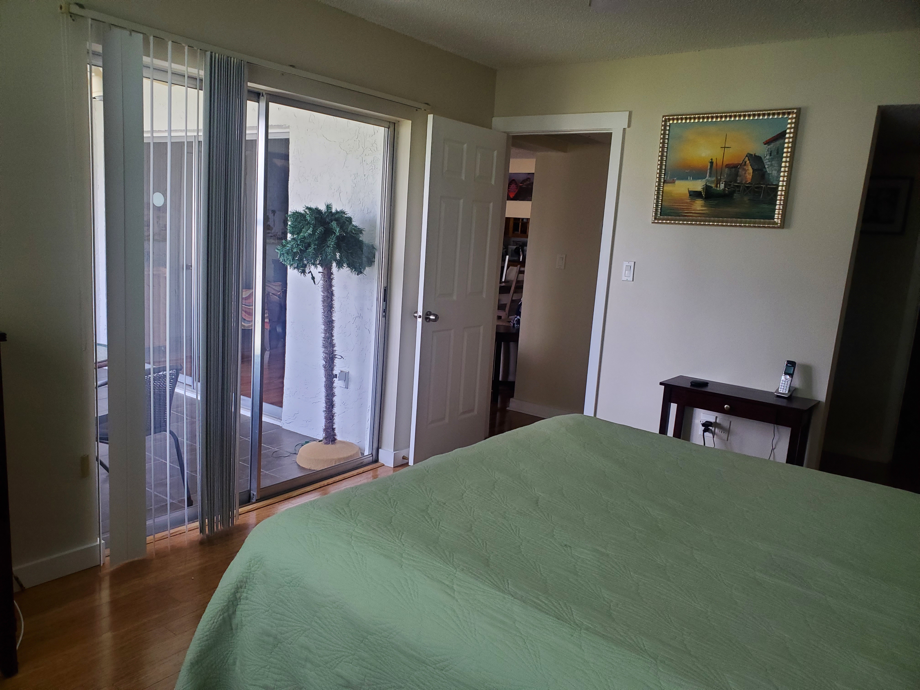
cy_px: 345
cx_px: 460
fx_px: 691
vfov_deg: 53.1
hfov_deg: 67.3
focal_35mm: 26
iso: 200
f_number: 2.4
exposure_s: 1/120
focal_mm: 4.3
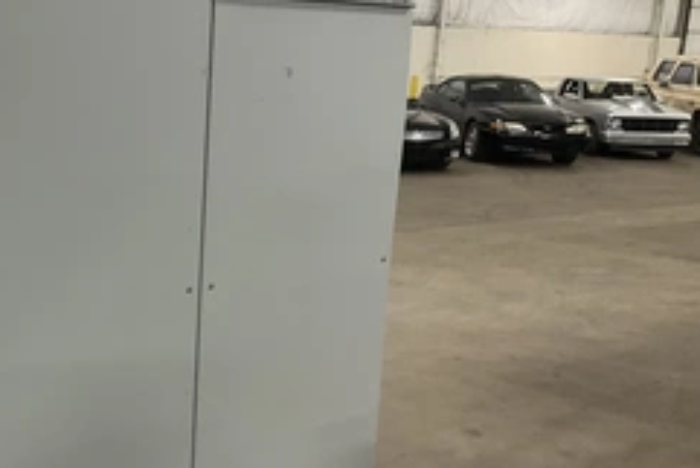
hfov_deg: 38.1
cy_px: 285
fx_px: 973
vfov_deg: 27.0
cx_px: 137
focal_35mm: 50
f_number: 1.8
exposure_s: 1/60
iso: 160
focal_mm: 3
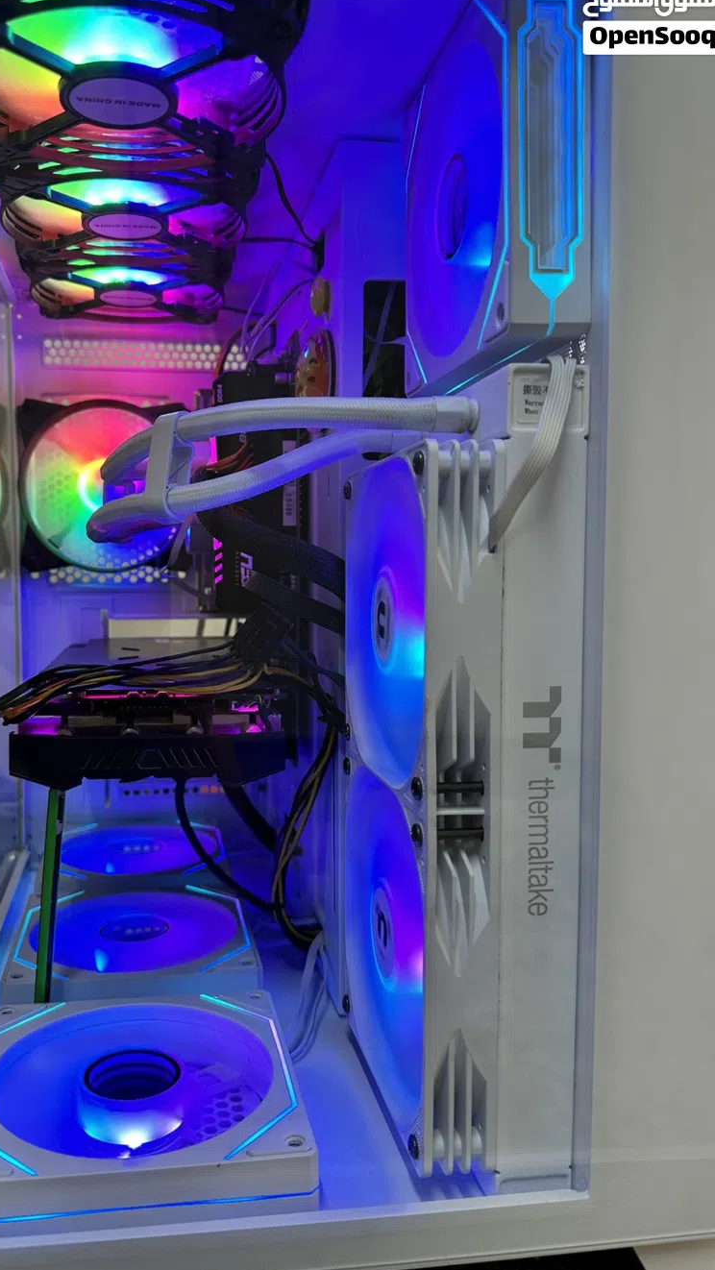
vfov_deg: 69.8
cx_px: 254
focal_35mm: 27
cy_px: 618
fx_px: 910
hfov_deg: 42.5
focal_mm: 6.86
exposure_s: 1/121
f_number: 1.78
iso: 200
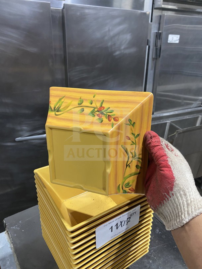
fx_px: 202
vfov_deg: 67.3
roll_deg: -2.4
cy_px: 134
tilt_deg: -24.0
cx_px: 101
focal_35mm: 26
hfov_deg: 53.1
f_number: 1.8
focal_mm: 4.25
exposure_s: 1/60
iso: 200
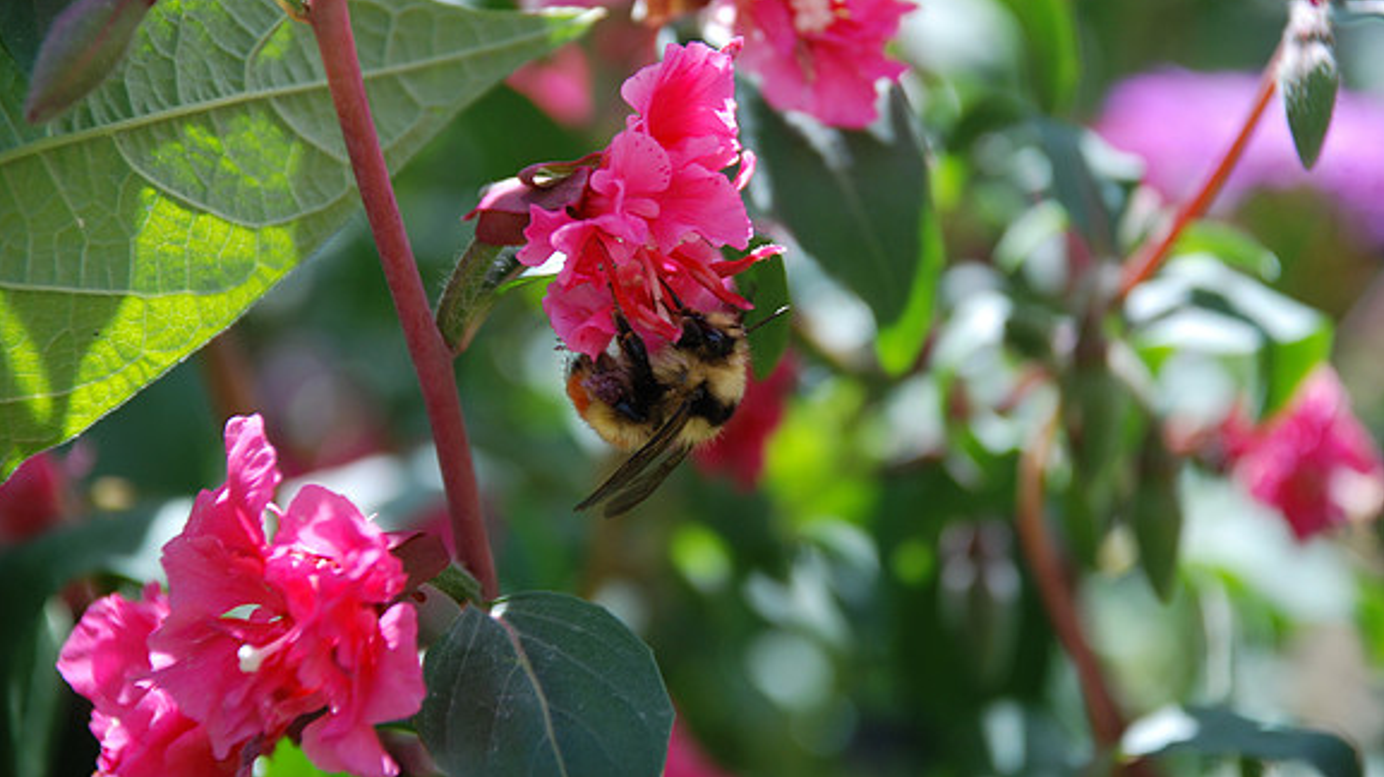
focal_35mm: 214
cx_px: 691
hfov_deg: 10.1
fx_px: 7833
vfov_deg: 5.7
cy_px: 314
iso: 200
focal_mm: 135
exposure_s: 1/200
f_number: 5.6
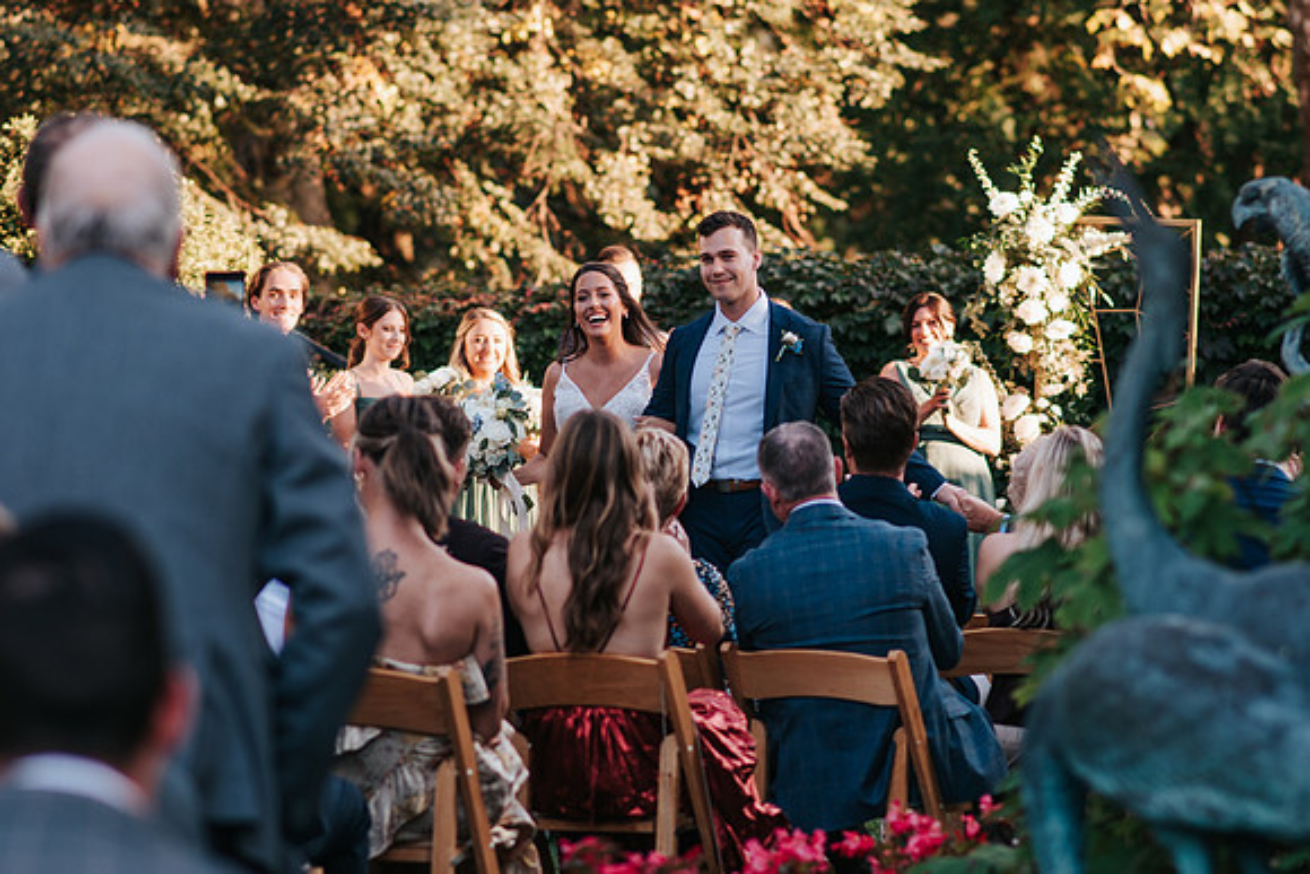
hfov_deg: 13.6
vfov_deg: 9.1
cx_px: 709
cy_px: 491
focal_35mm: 151
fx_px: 5499
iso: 200
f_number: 2.8
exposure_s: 1/320
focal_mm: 85
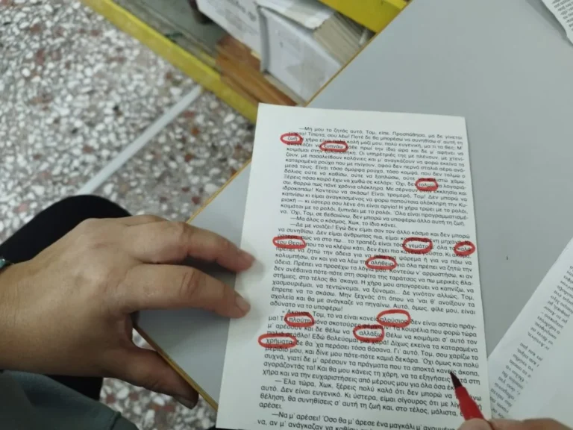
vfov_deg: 56.8
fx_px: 397
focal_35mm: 24
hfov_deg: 71.6
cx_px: 286
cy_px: 215
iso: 690
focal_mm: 5.89
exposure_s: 1/33.3
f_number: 1.89
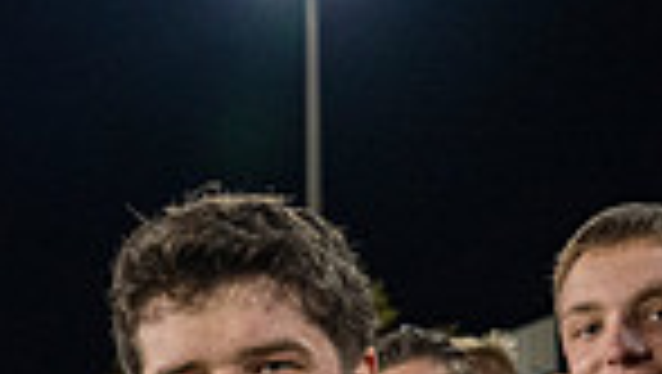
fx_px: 1739
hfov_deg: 20.9
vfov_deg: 11.1
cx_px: 23
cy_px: 750
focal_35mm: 99
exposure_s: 1/500
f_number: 3.2
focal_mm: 24
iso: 1250
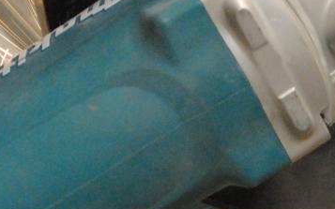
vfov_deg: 4.3
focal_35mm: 302
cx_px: 477
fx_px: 2755
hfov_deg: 6.9
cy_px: 62
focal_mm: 55
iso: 1600
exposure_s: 1/25
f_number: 8
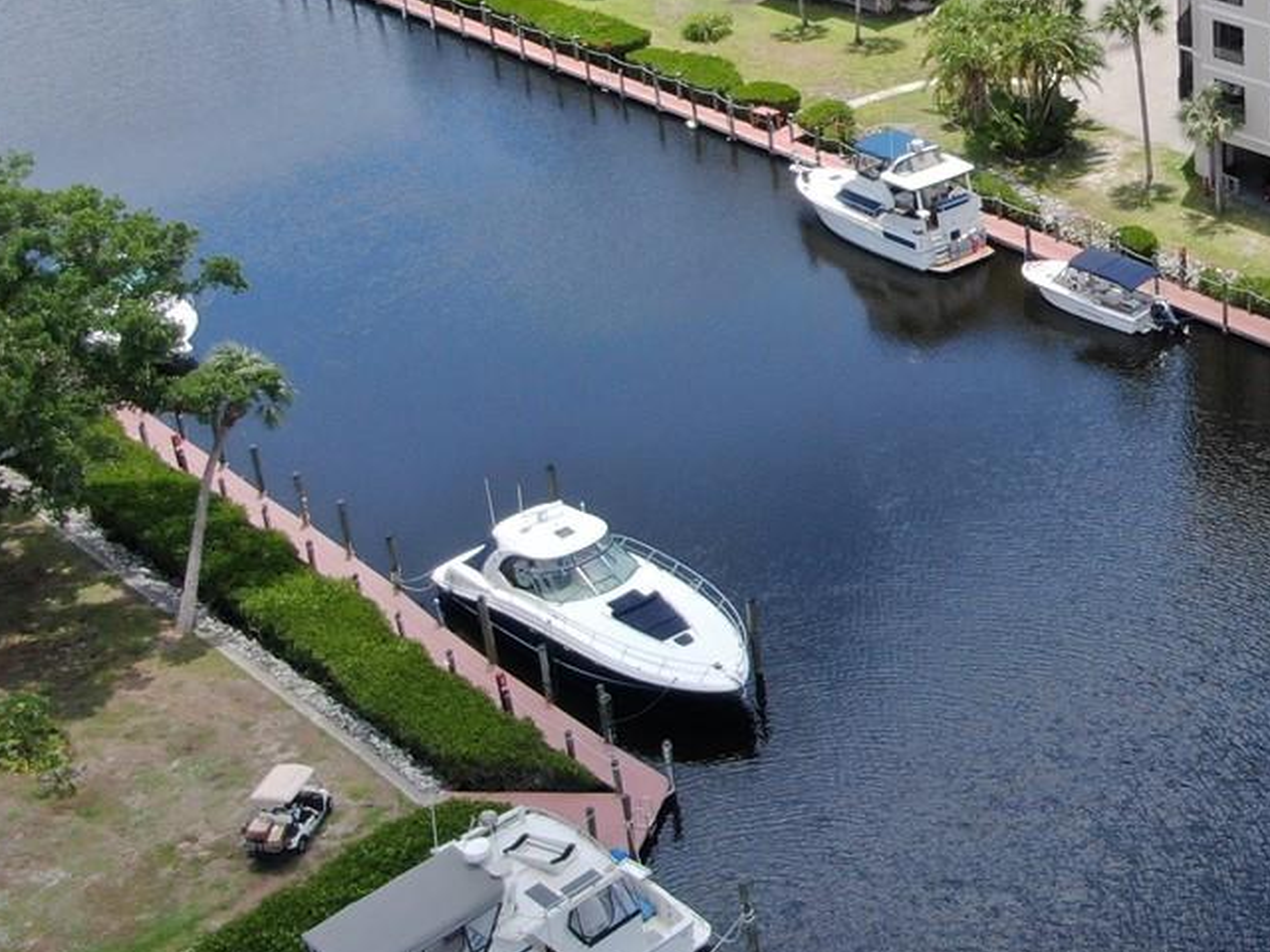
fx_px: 2201
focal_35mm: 60
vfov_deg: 24.0
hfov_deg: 29.9
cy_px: 188
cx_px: 1278
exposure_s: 1/800
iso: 100
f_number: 2.8
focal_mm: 4.39
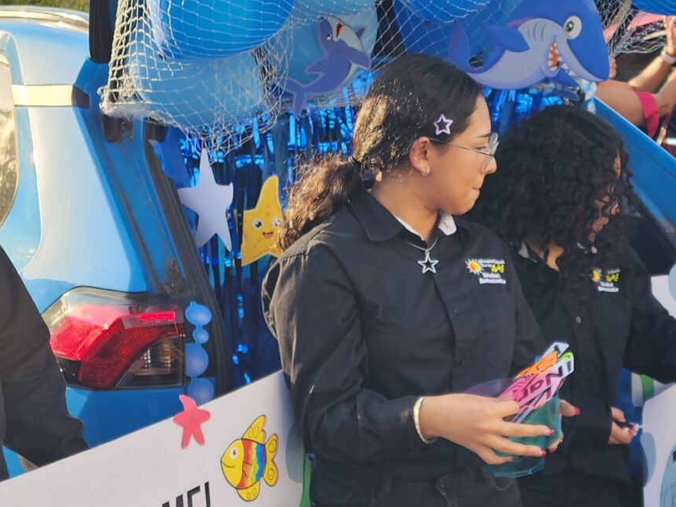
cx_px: 489
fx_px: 1328
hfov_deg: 28.2
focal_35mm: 68
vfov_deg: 21.5
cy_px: 348
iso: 12
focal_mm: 6.4
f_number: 1.8
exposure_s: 1/196
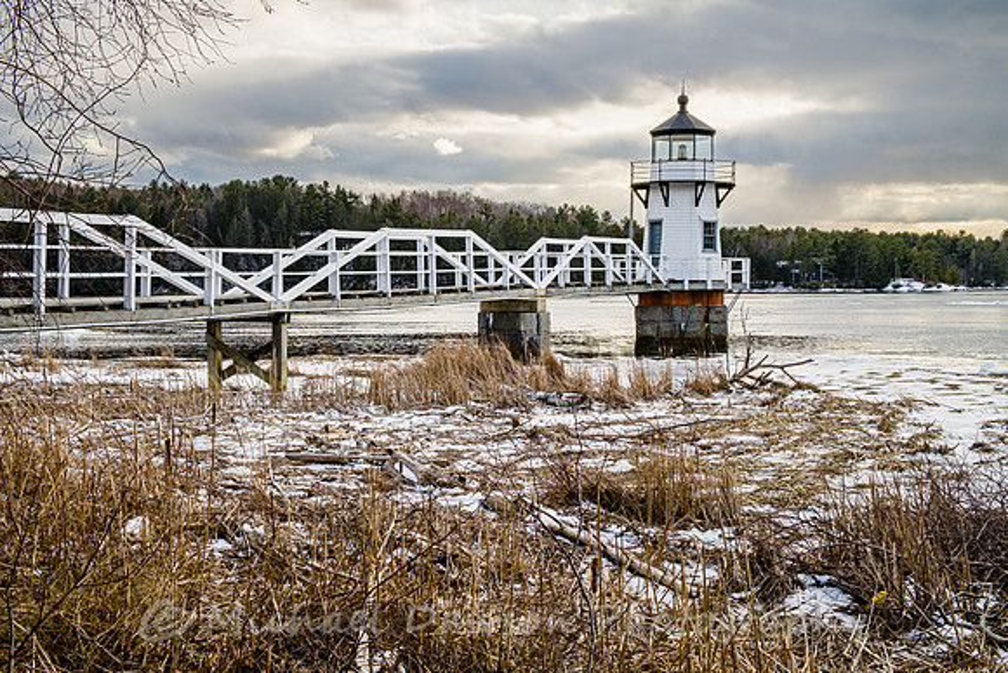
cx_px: 504
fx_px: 1260
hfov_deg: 43.6
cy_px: 336
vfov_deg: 29.9
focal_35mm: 45
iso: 200
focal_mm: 30.2
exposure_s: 1/200
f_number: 10
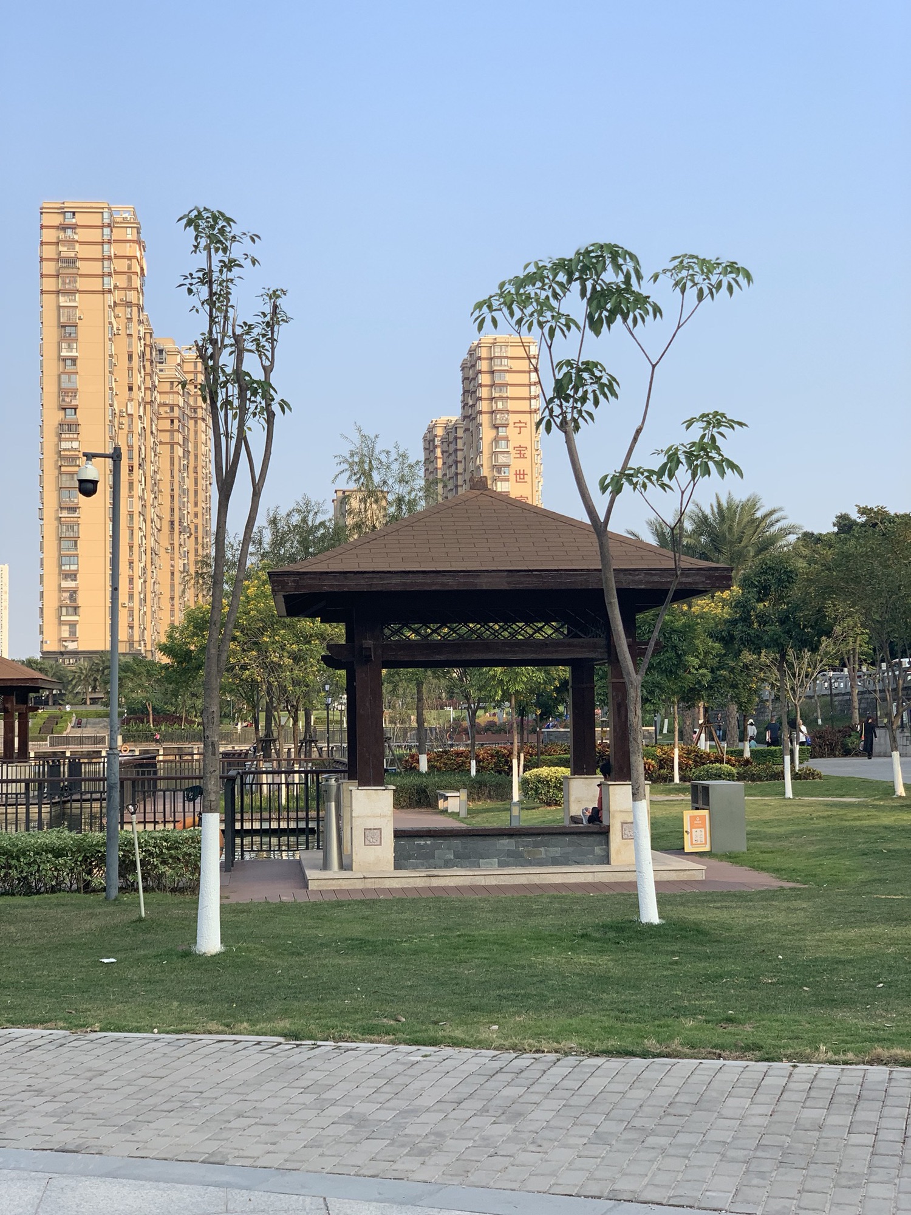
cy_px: 608
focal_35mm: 52
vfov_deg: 36.8
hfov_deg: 28.0
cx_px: 456
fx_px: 1825
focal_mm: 6
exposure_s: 1/421
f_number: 2.4
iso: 16
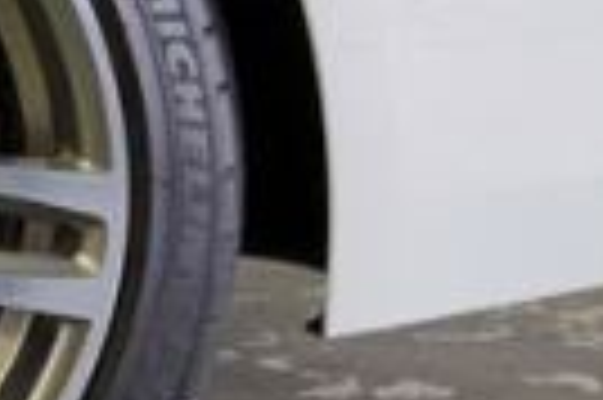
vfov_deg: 9.0
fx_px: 2529
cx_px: -392
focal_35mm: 151
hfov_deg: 12.7
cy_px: -70
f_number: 6.3
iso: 640
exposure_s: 1/60
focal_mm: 23
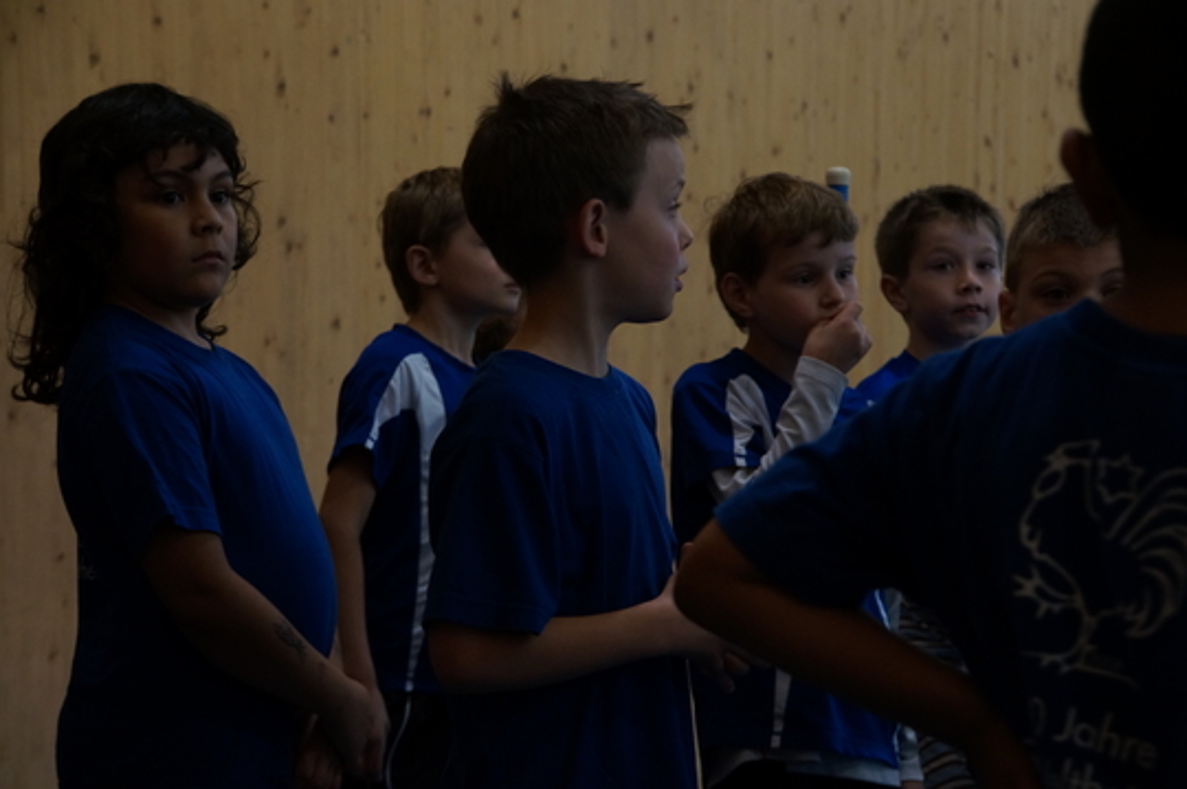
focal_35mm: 90
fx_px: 2965
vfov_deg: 15.2
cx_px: 594
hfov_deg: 22.6
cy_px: 394
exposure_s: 1/80
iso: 800
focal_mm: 60
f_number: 5
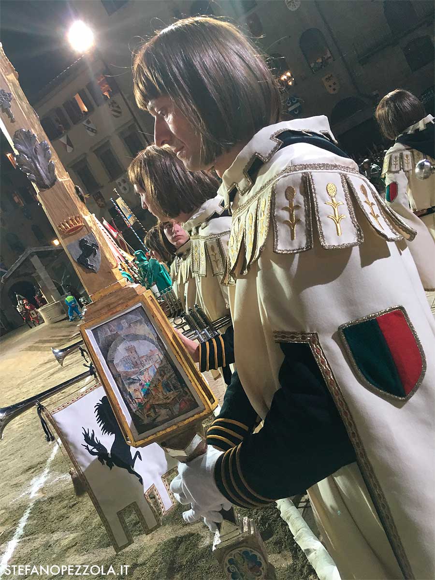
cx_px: 218
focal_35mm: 29
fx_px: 486
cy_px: 290
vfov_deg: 61.7
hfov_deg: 48.2
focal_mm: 4.15
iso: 50
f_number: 2.2
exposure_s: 1/33
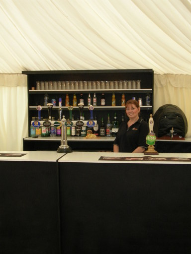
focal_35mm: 53
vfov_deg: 36.2
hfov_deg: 27.5
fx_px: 390
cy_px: 127
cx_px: 96
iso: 71
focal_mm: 8
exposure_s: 1/37.7
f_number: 3.2
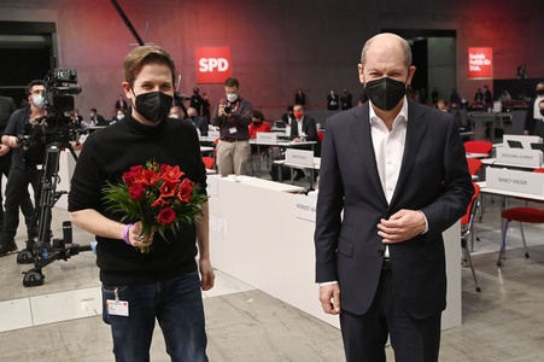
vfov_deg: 35.0
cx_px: 272
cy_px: 181
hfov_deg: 50.7
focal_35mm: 38
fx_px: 574
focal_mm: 38
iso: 5000
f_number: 5.6
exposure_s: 1/500
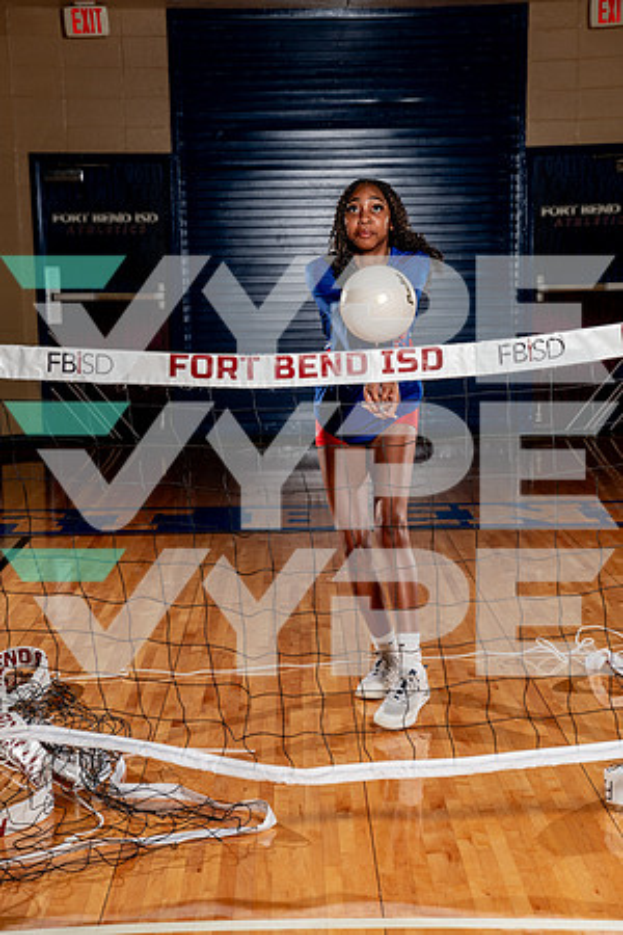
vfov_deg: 28.8
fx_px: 1817
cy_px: 468
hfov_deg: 19.5
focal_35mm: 70
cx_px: 312
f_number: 5.6
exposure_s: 1/250
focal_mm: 70
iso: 200
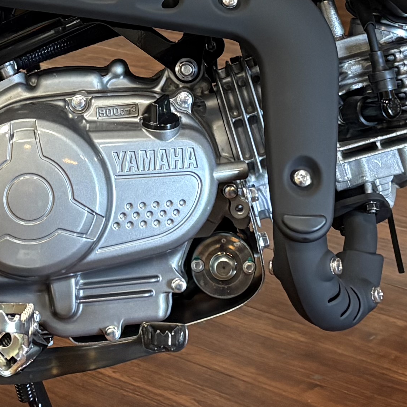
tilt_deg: -12.6
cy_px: -31
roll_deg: +0.4
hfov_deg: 15.1
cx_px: 121
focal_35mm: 115
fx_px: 1530
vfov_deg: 14.8
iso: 500
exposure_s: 1/60
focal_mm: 5.96
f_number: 1.6
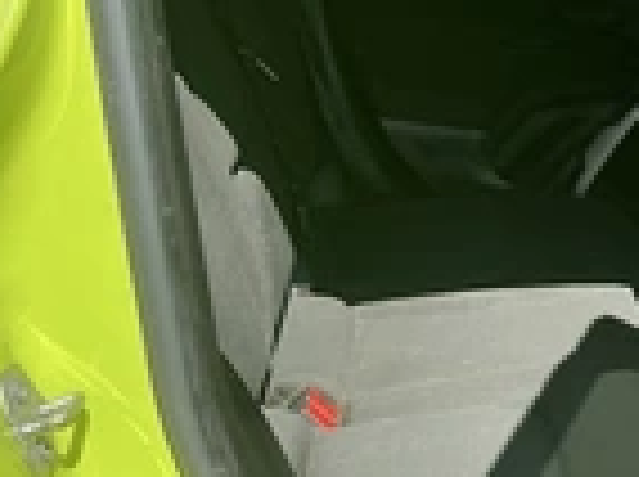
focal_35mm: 79
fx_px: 1456
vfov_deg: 18.6
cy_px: 297
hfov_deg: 23.9
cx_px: 608
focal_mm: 3
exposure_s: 1/962
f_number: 1.8
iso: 25
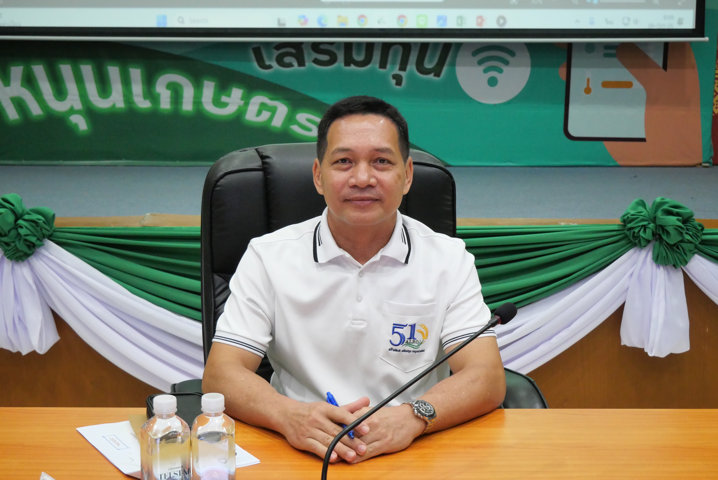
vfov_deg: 24.2
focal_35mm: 56
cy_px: 240
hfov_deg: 35.6
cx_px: 359
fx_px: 1118
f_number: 4.6
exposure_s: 1/125
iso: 3200
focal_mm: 27
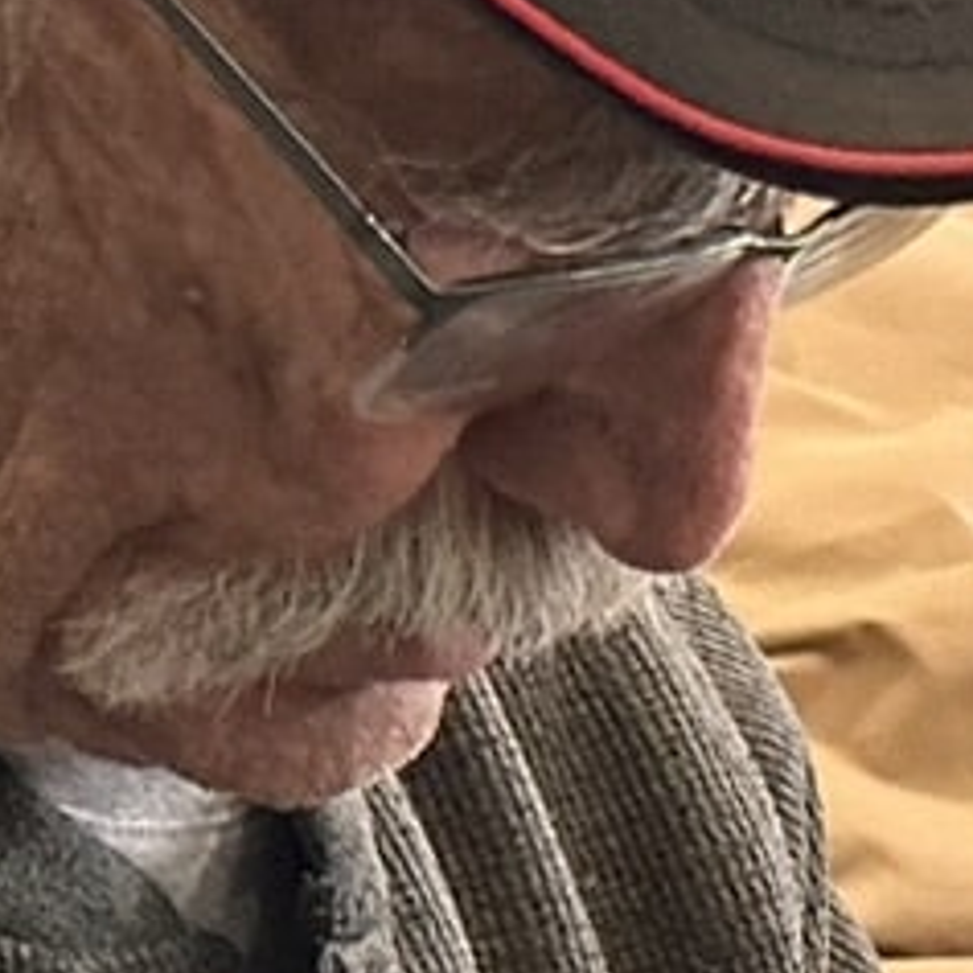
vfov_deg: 8.8
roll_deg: -1.7
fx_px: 5820
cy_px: 2168
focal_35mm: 183
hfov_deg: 8.6
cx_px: 2410
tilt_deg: -14.9
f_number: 1.78
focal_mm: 6.86
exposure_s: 1/60
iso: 400
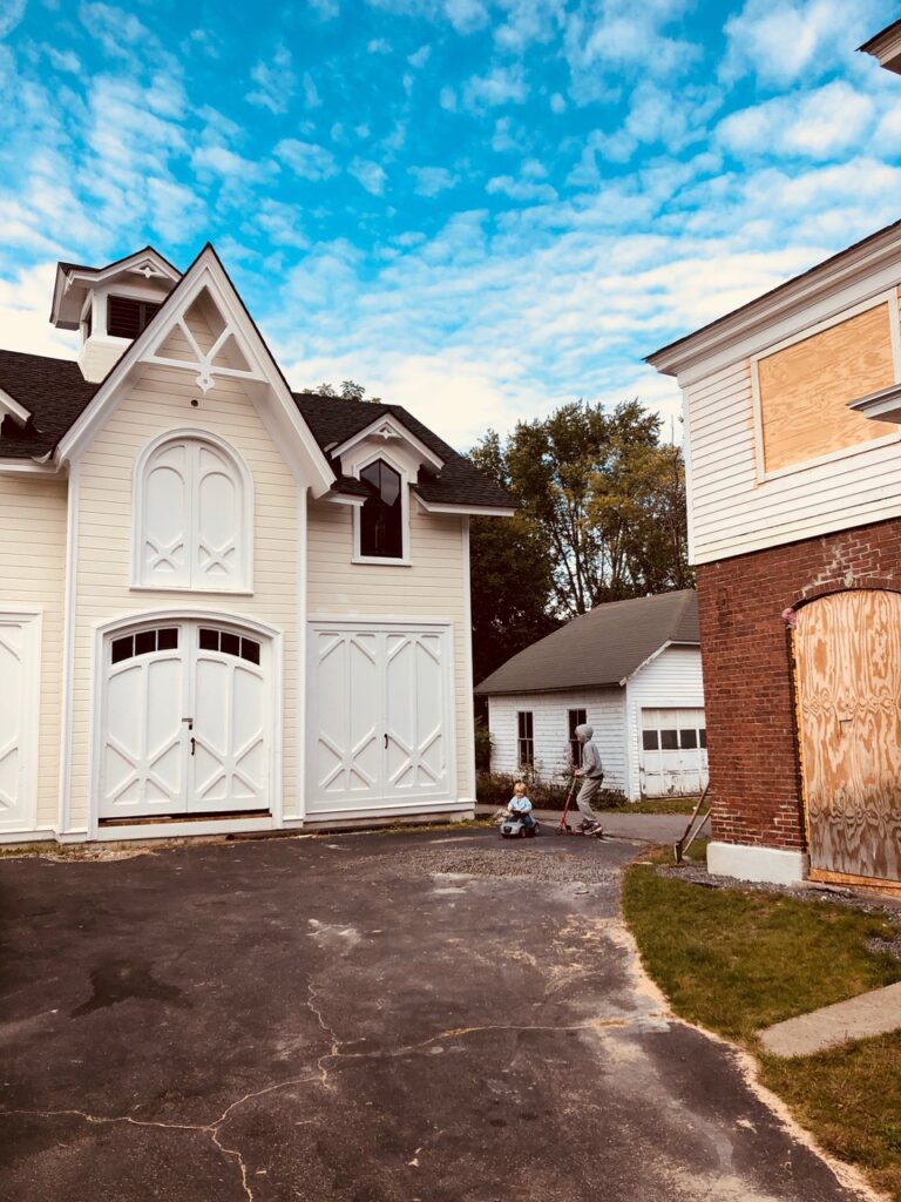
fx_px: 972
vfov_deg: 63.4
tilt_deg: +6.8
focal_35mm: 28
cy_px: 601
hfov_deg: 49.7
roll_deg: +1.6
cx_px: 450
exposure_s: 1/1200
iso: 20
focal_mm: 3.99
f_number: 1.8
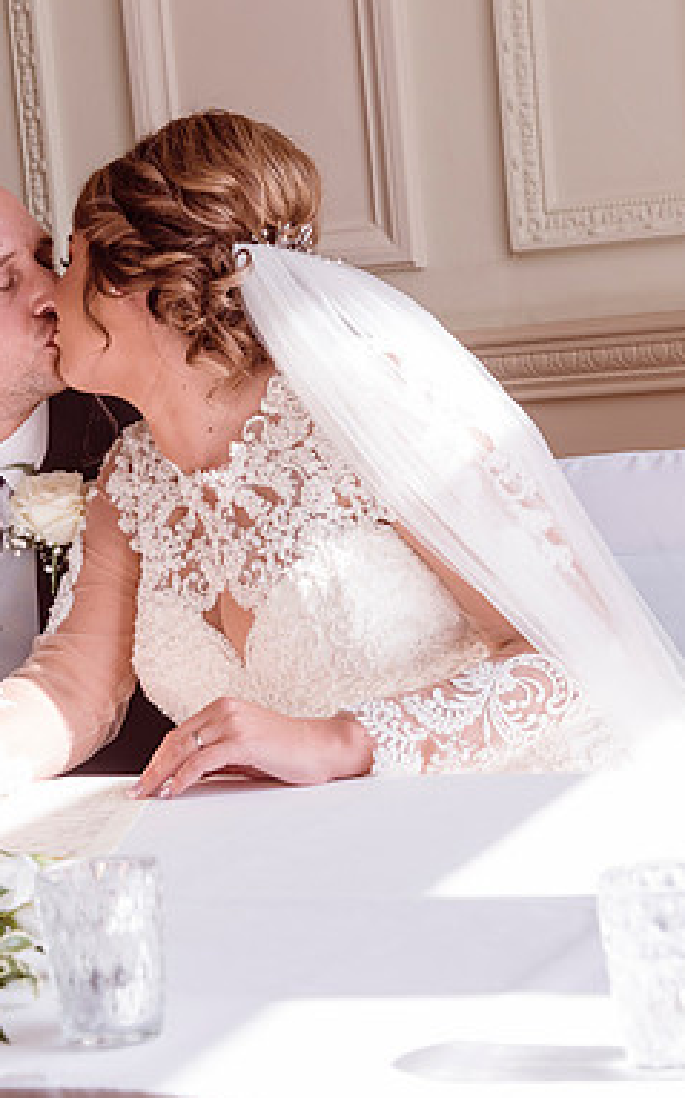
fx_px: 2542
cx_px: 183
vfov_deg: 24.4
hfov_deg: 15.3
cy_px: 546
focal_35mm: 85
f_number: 7.1
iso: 500
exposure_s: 1/200
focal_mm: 55
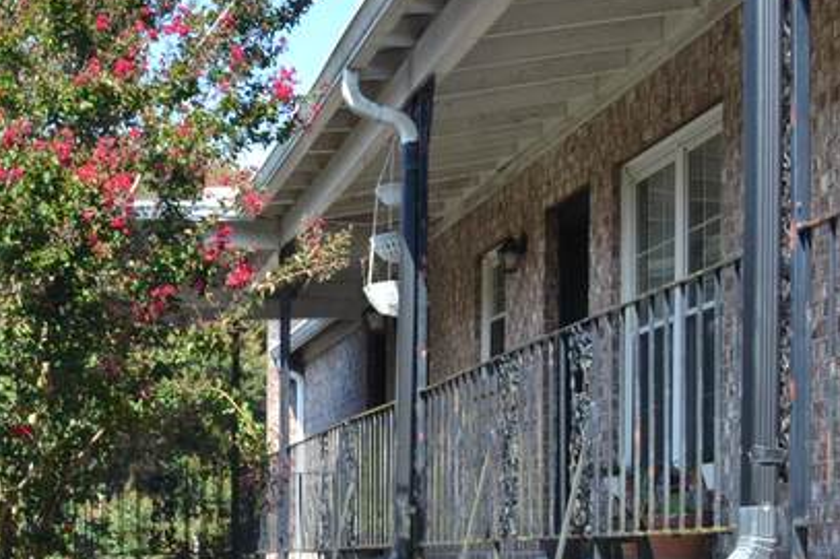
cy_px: 653
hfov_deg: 22.3
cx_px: -134
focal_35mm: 85
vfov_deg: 15.5
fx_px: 1982
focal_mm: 18
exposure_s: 1/125
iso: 100
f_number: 7.1
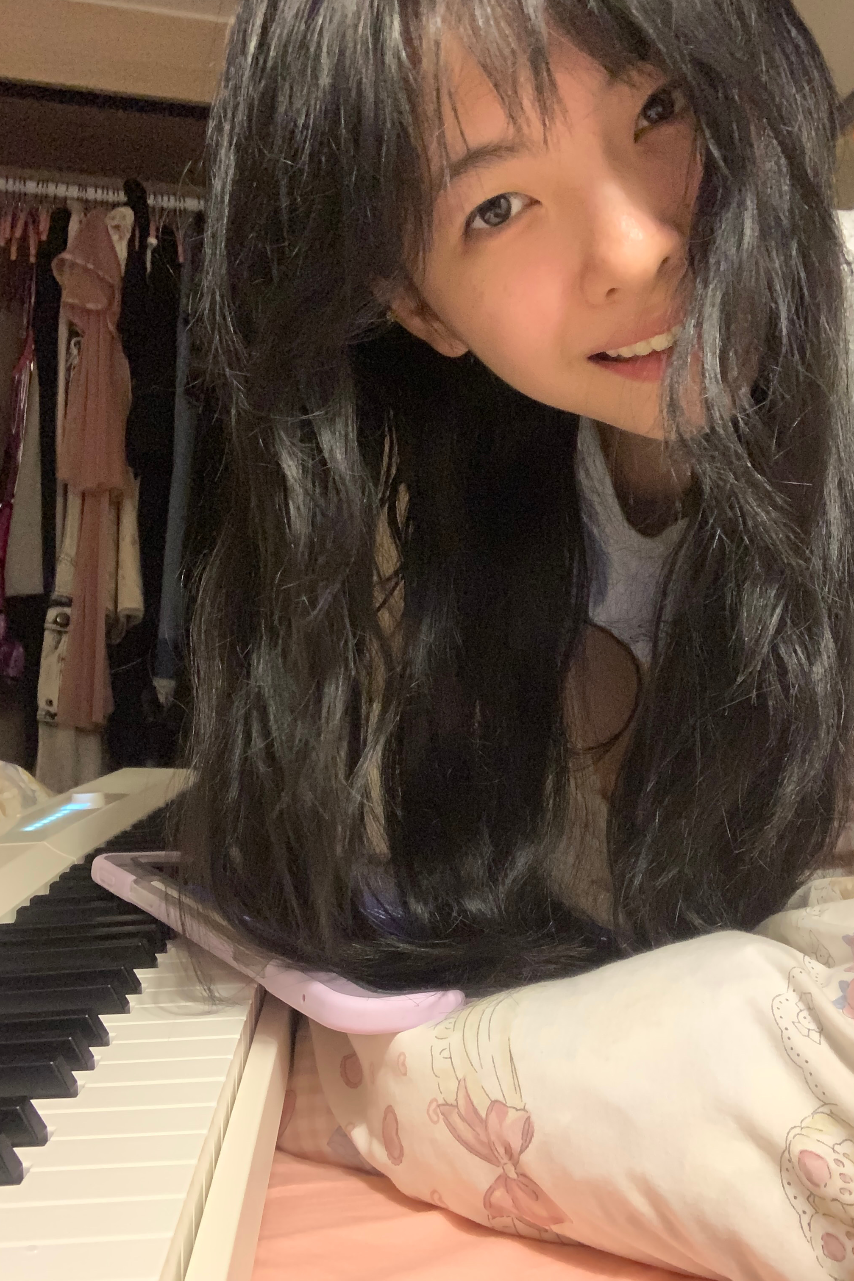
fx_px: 1210
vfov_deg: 55.8
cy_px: 645
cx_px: 476
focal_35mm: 34
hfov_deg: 38.8
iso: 1000
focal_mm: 2.87
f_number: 2.2
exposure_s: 1/17
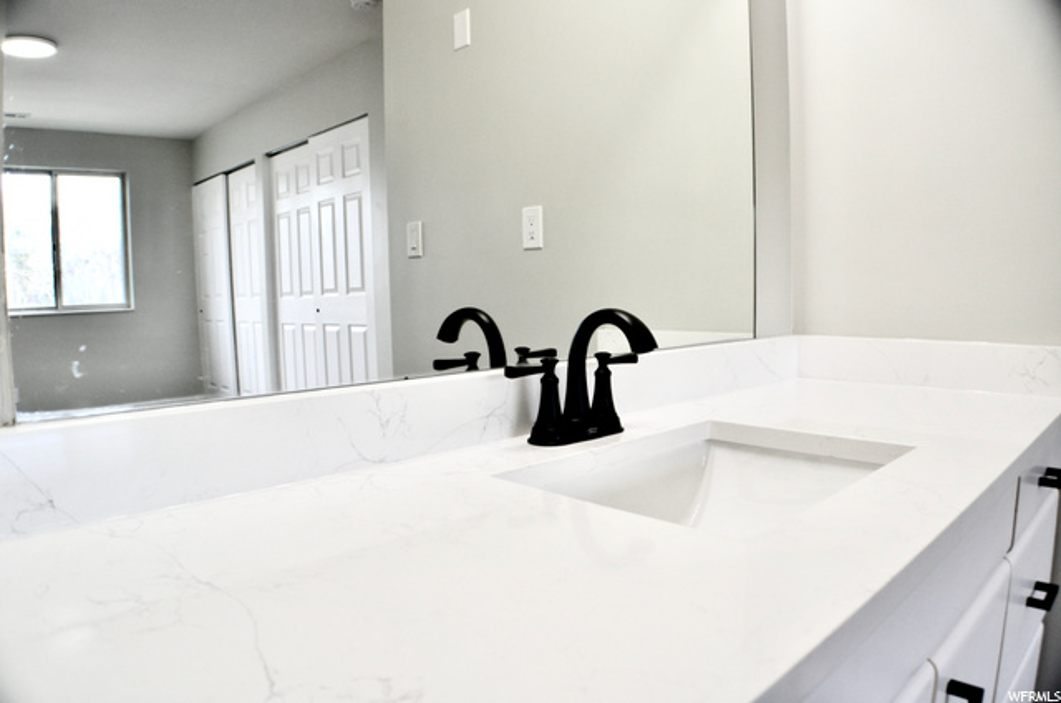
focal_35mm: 30
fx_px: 882
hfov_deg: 62.0
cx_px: 530
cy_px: 352
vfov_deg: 43.4
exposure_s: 1/125
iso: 400
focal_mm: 20
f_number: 5.6
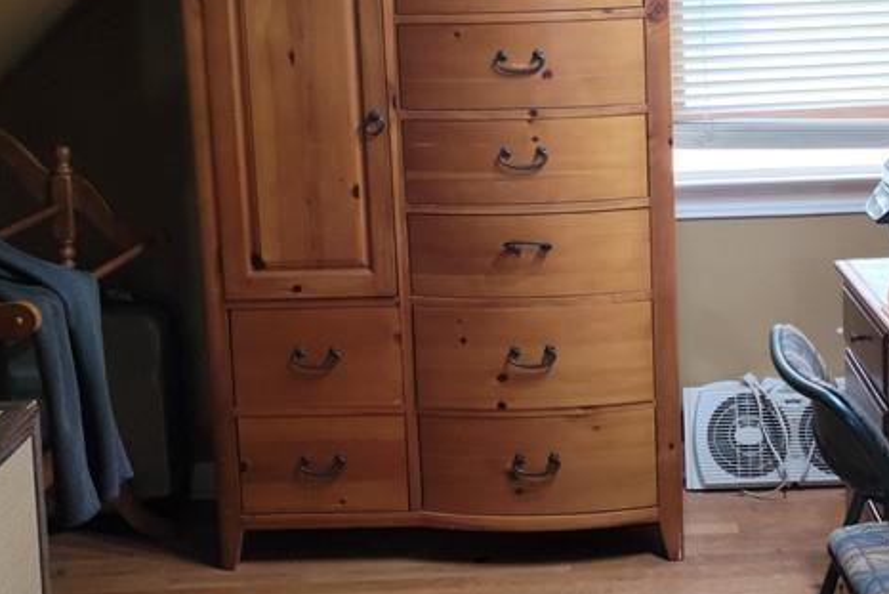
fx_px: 1581
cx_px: 622
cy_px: 136
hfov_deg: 31.1
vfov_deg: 21.0
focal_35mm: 64
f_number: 2
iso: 320
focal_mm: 5.9
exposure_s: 1/40
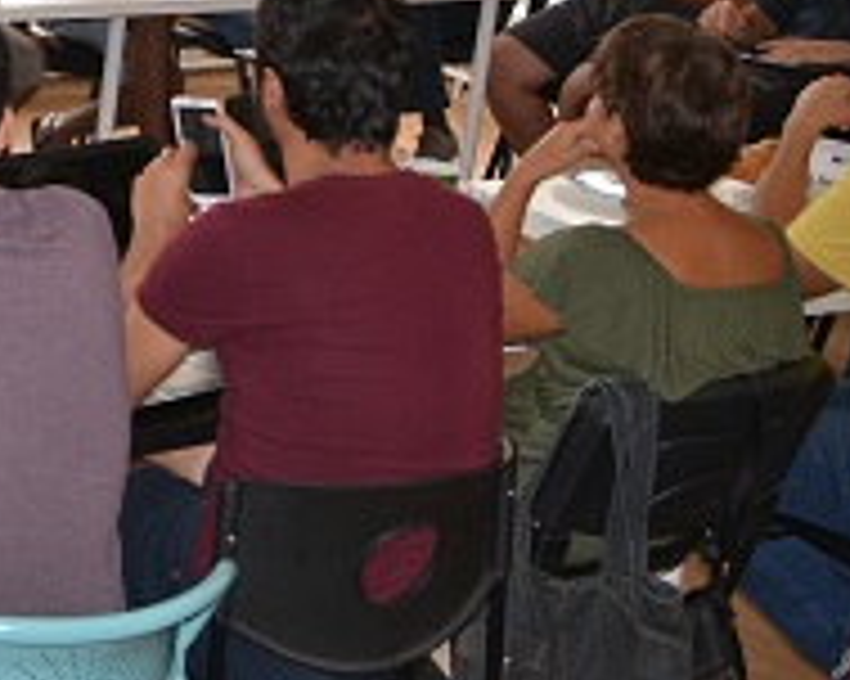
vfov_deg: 16.7
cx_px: -202
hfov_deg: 19.8
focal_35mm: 90
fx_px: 2263
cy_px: -5
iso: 180
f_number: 4
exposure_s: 1/125
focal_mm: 22
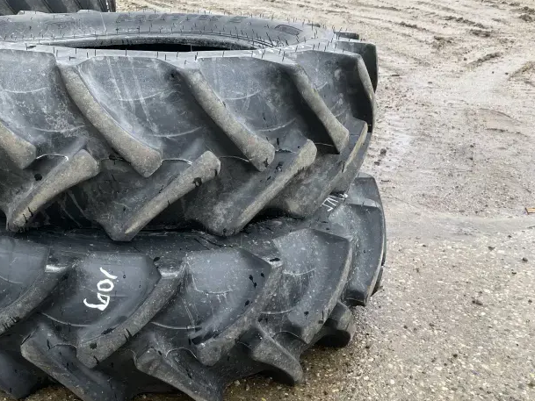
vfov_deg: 35.1
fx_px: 634
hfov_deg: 44.0
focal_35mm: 41
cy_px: 229
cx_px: 121
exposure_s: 1/600
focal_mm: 4.2
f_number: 1.6
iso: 32
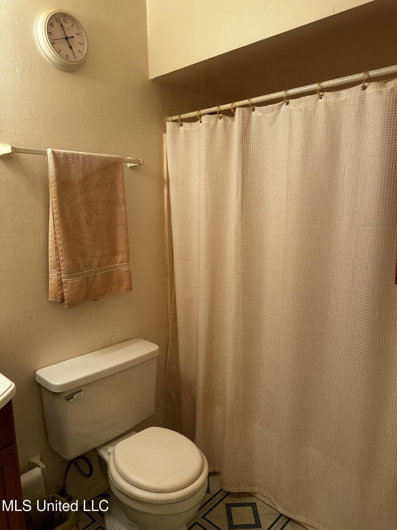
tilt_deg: -8.6
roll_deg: +0.0
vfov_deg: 71.6
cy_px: 265
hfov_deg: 56.8
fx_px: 367
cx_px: 198
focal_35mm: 24
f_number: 1.78
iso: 200
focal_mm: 6.86
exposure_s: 1/120
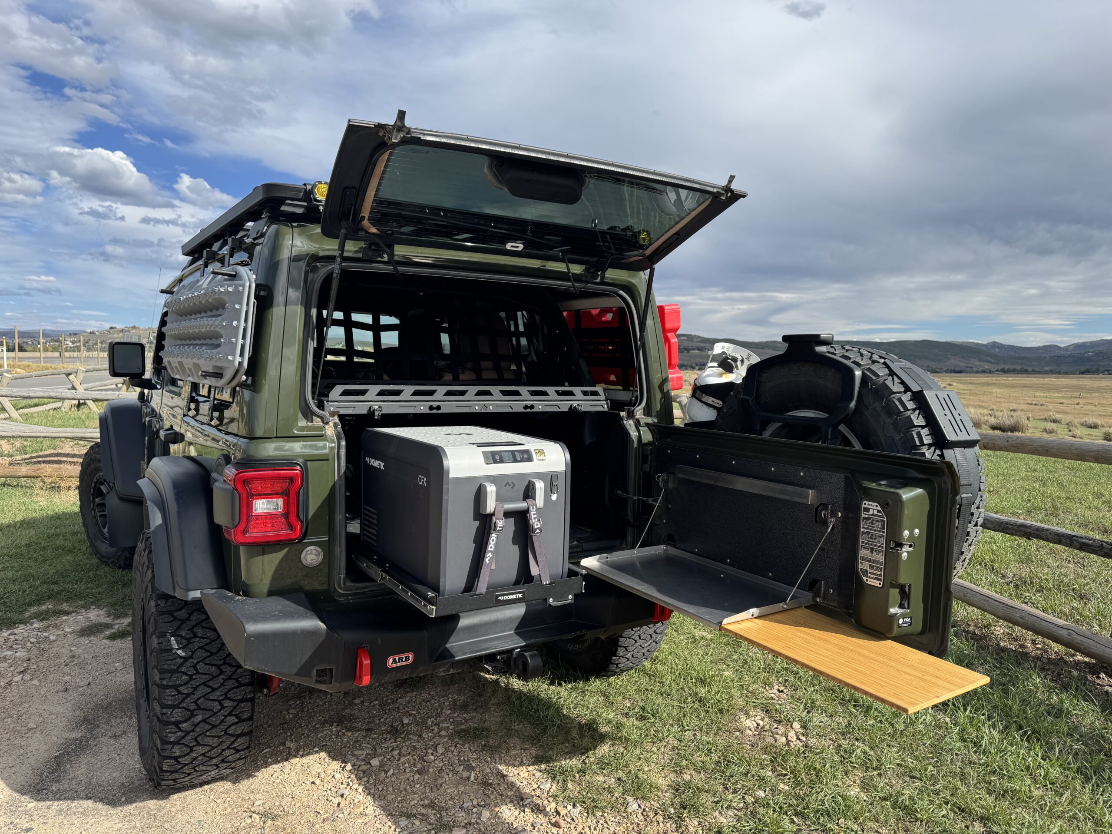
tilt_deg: -4.3
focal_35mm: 24
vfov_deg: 56.8
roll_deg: -1.0
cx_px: 556
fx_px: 771
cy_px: 417
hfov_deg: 71.6
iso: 80
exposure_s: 1/3597
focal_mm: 6.76
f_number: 1.78
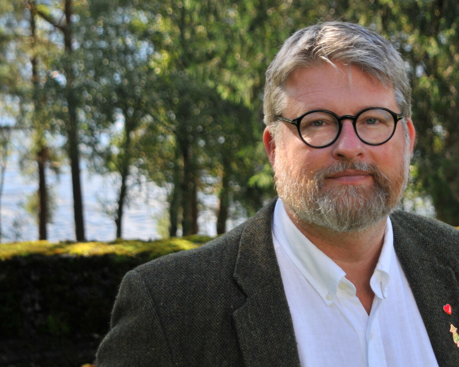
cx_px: 351
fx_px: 1450
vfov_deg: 14.4
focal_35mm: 107
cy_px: 247
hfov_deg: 17.9
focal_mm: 45
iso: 200
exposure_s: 1/125
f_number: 5.6
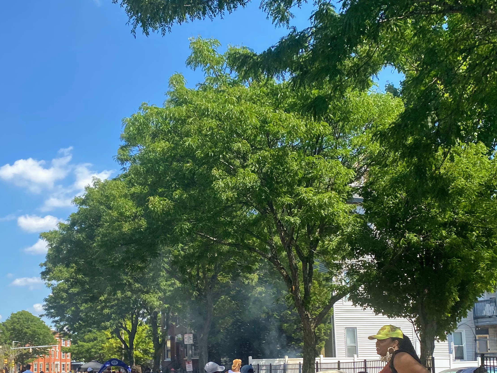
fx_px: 675
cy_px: 312
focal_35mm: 47
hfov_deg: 40.4
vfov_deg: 30.0
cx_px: 232
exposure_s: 1/1395
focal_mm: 4.25
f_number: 1.8
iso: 32
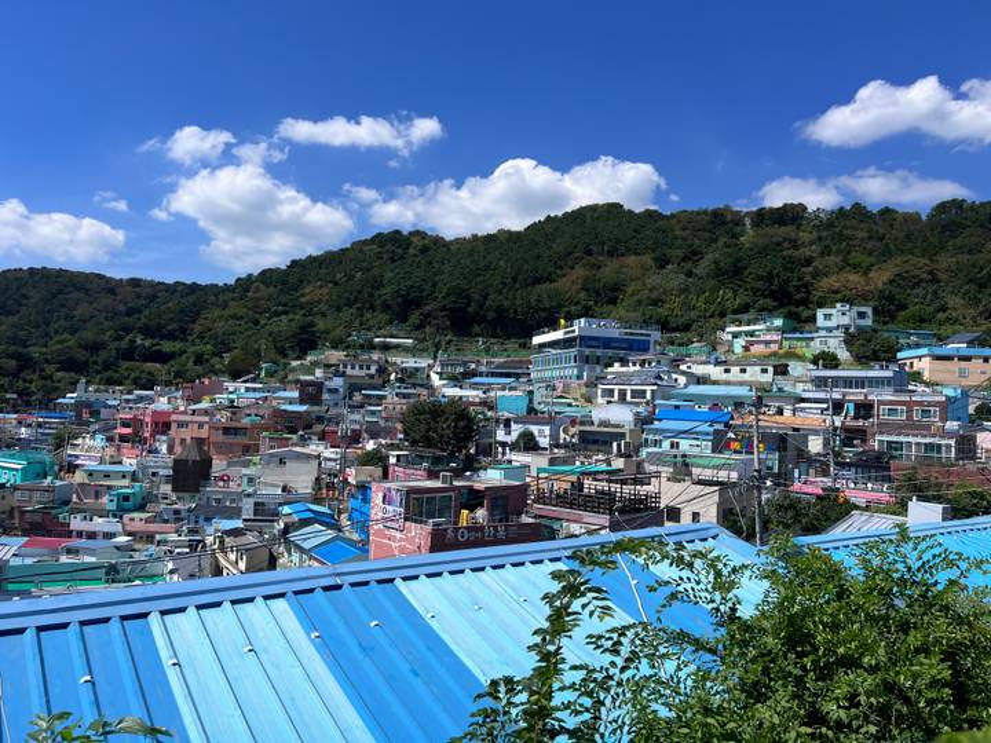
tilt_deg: +2.7
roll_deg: -2.2
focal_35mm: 26
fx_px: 744
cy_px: 372
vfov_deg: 53.1
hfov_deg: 67.3
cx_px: 496
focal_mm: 5.7
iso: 50
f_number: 1.5
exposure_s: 1/5882
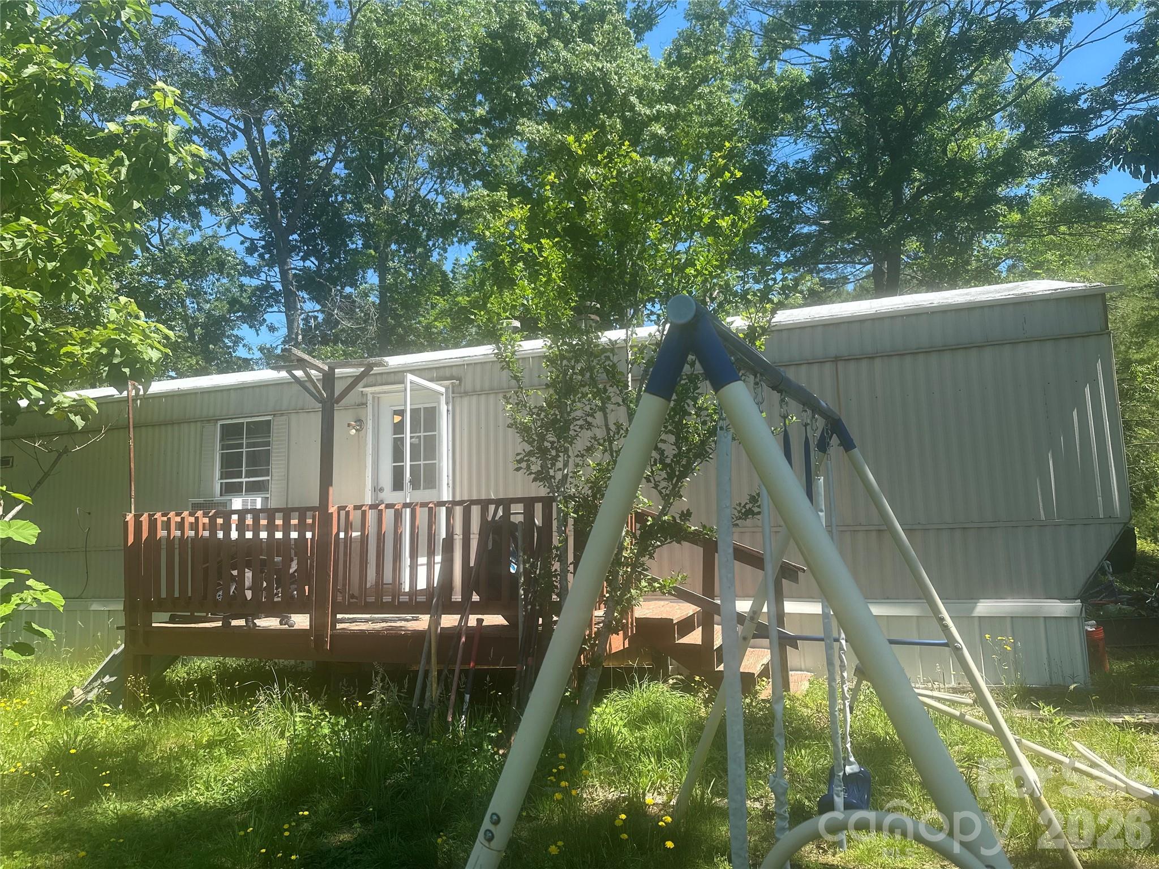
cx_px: 580
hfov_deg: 71.6
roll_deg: +1.4
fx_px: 804
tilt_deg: +7.7
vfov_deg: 56.8
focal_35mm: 24
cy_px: 434
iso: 80
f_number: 1.78
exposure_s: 1/1412
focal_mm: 6.86
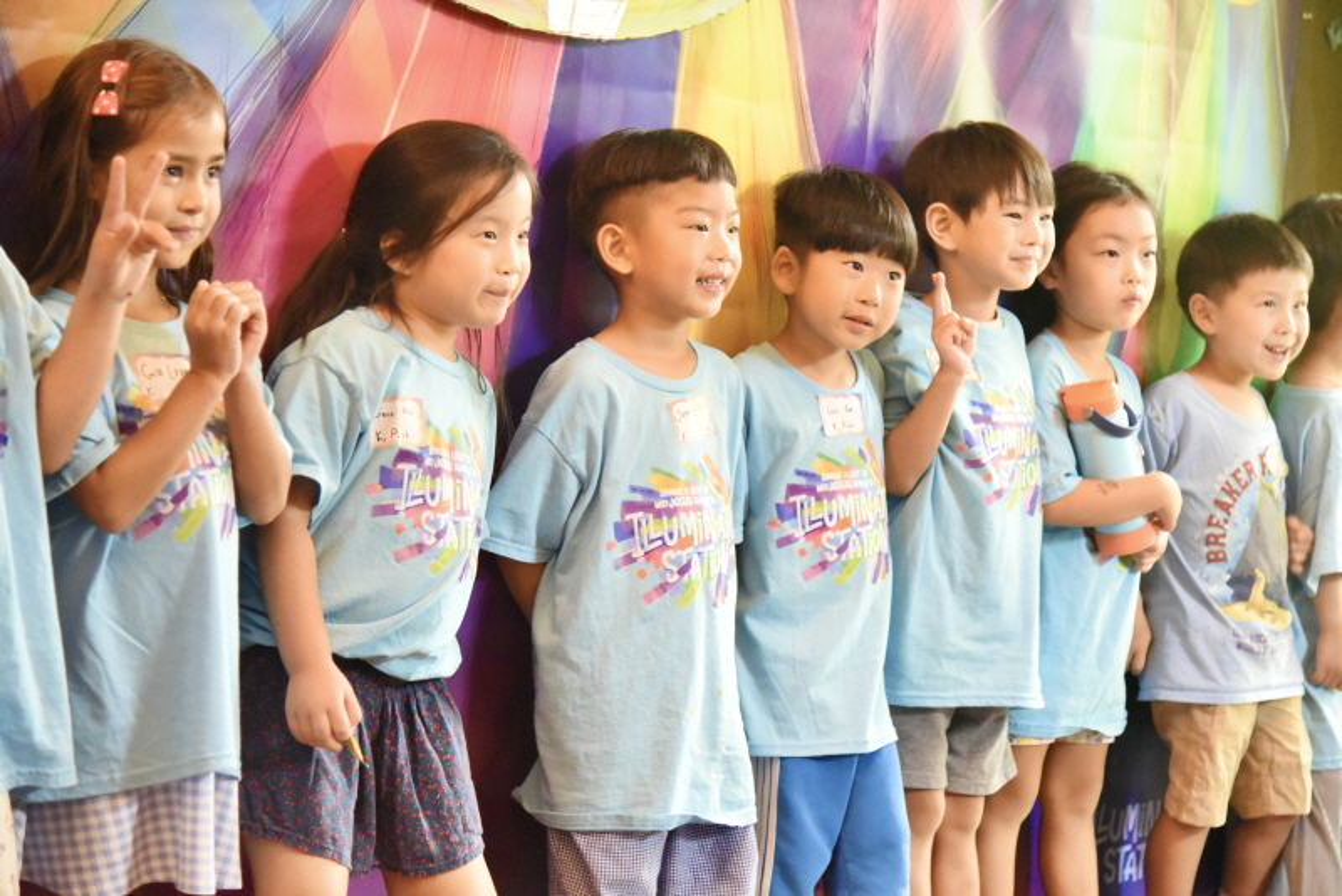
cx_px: 671
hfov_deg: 24.8
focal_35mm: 82
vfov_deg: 16.7
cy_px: 448
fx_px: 3058
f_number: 4
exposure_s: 1/100
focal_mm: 82
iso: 12800
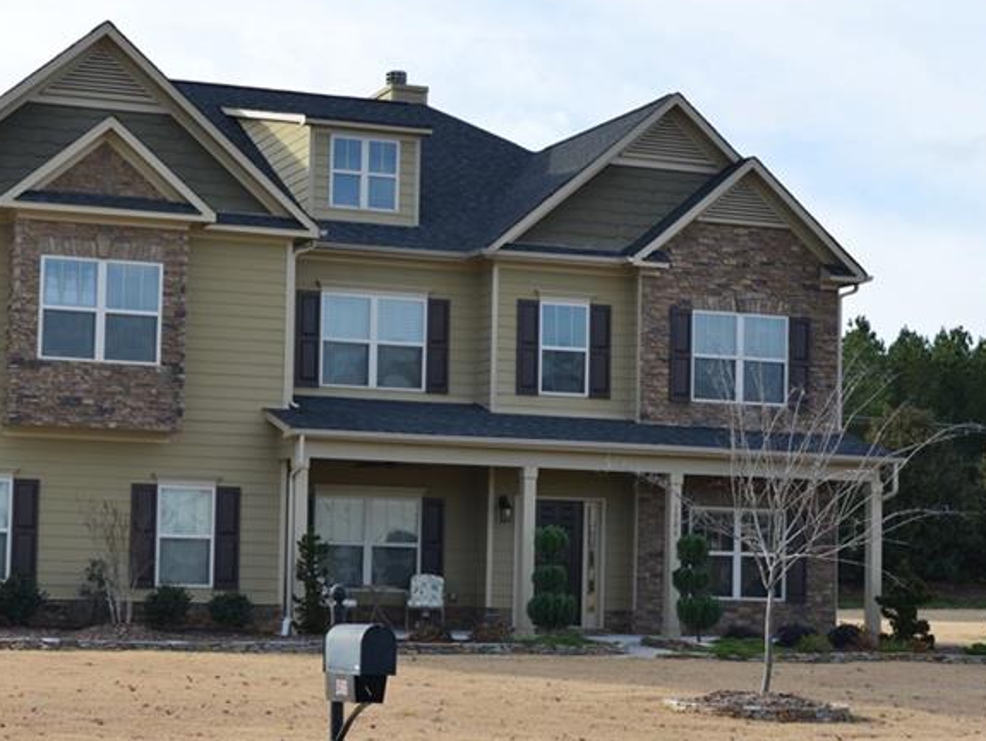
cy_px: 425
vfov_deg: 19.1
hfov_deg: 25.1
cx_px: 268
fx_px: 2195
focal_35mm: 77
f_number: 9.5
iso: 400
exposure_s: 1/350
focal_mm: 45
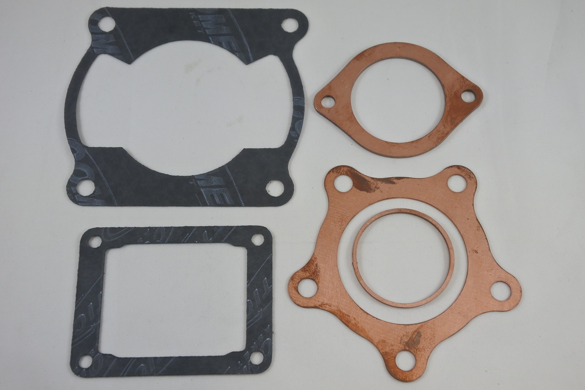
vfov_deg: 29.9
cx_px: 292
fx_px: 731
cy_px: 195
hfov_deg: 43.6
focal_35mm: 45
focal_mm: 16.8
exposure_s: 1/200
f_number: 4.5
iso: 400
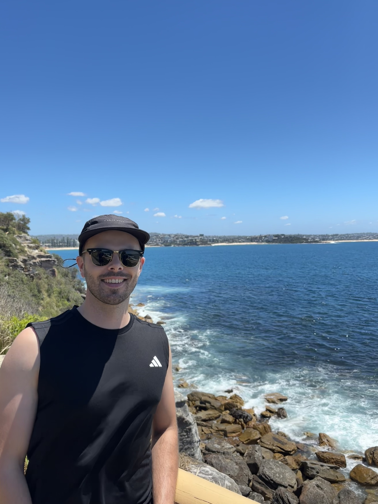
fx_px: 379
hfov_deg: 53.1
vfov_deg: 67.3
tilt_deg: -1.0
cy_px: 252
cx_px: 189
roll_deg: +2.4
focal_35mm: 26
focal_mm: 5.96
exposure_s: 1/2639
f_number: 1.6
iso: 50
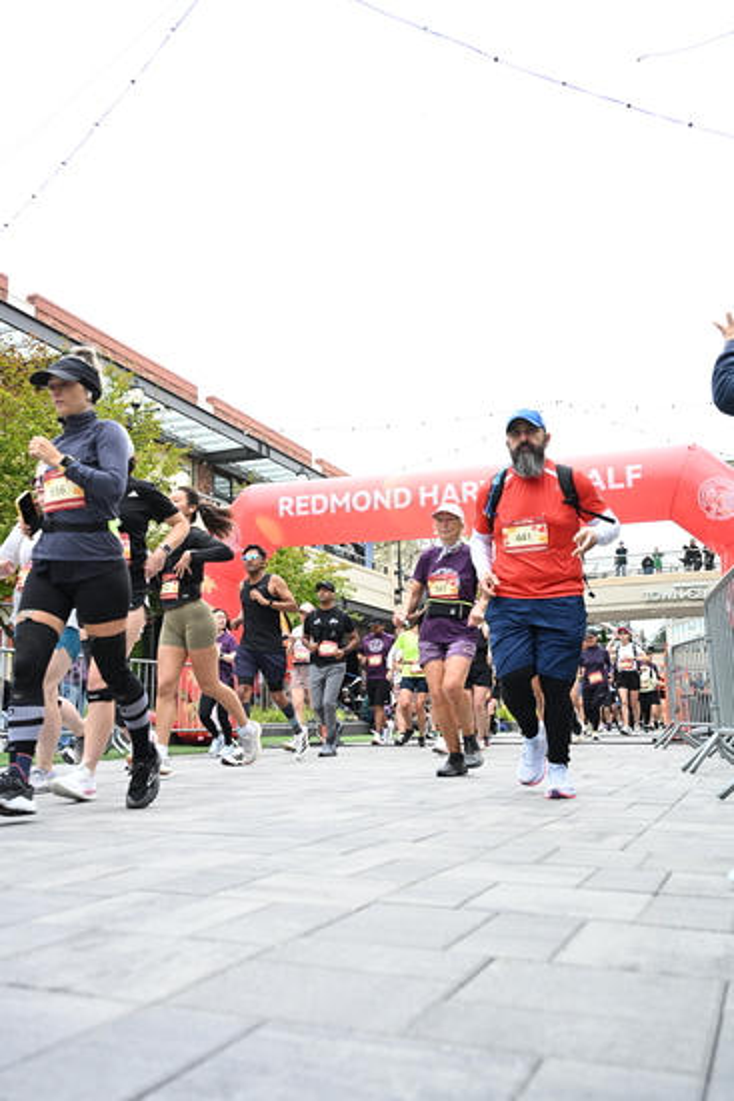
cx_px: 367
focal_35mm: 31
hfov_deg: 42.3
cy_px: 550
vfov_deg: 60.3
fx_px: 947
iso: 2000
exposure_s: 1/640
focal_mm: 31
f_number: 4
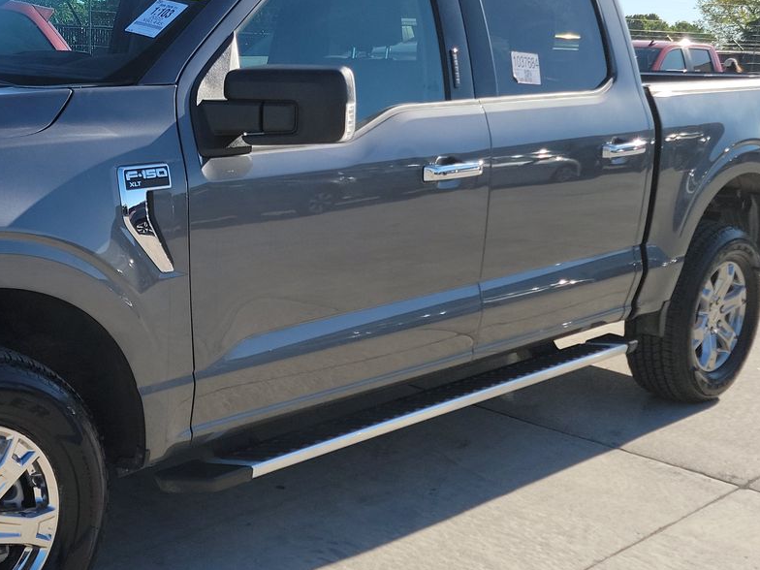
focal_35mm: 49
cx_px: 191
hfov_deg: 37.9
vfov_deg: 29.7
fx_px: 1076
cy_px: 254
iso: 50
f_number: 1.8
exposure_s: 1/756
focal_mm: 6.7
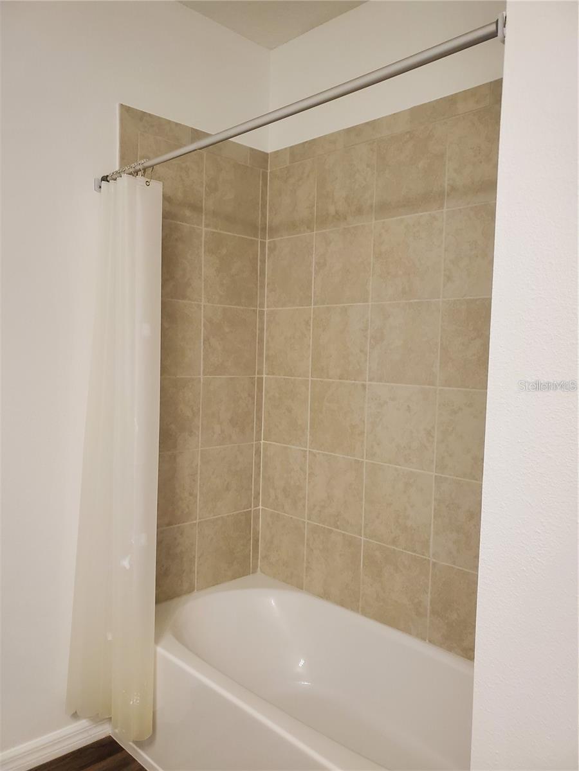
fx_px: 580
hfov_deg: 53.1
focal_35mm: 26
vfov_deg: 67.3
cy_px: 386
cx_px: 290
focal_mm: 4.3
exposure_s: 1/60
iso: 250
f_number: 2.4
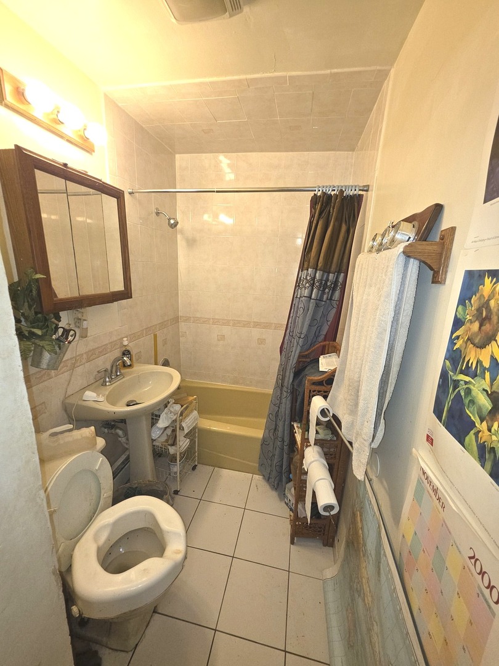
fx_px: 250
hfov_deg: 89.9
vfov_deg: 106.2
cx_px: 250
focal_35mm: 13
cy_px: 333
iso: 80
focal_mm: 2.2
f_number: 1.9
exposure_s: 1/60
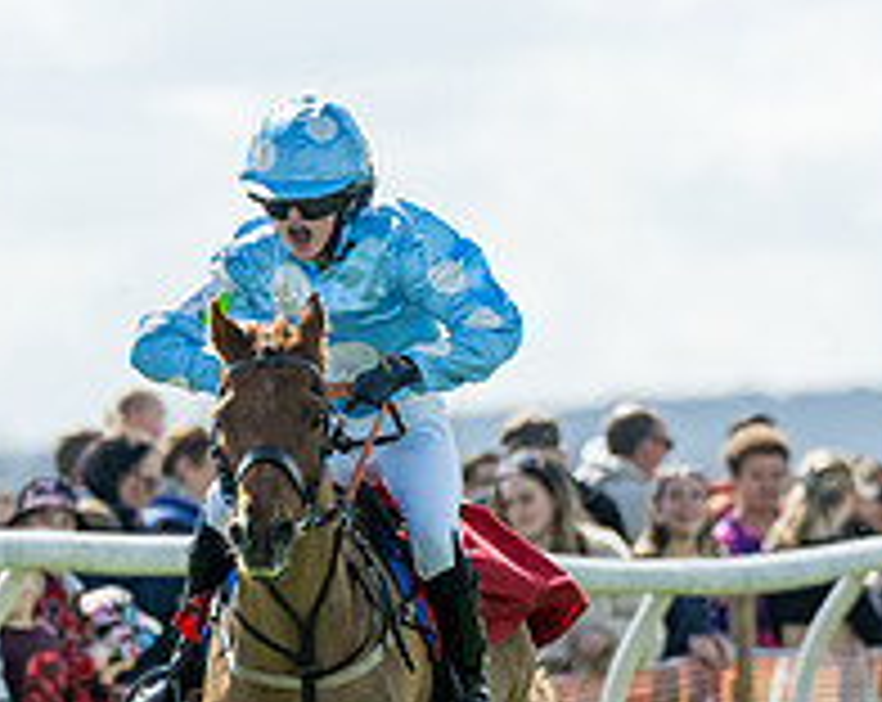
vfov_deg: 1.8
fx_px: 22900
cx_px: 467
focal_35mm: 879
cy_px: 837
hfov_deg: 2.2
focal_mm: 200
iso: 400
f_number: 4
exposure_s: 1/4000
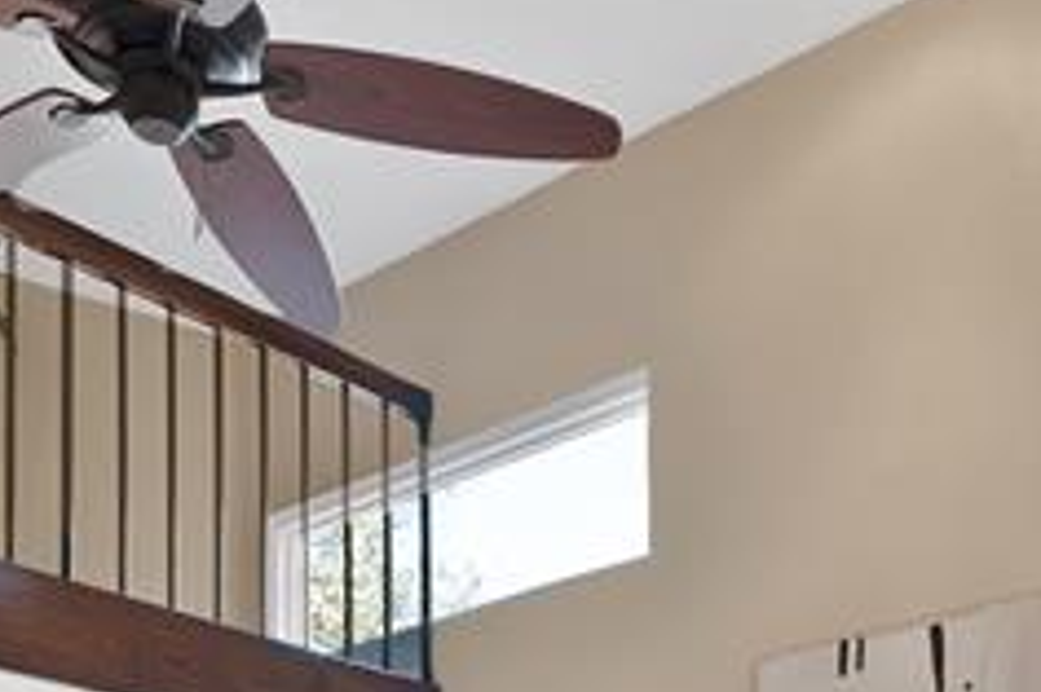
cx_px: 693
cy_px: 1120
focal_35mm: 52
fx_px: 1503
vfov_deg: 20.8
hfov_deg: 37.8
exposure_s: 1/2
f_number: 9
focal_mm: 12
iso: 640
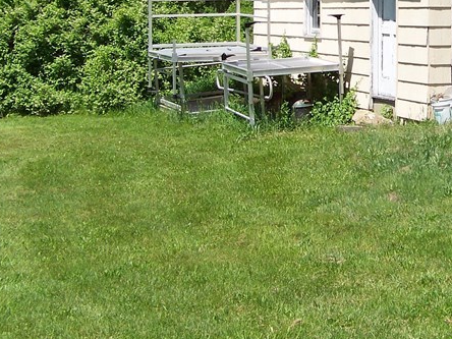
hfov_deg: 22.7
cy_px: 43
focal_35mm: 83
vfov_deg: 17.5
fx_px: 1084
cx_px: 441
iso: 66
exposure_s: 1/1000
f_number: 2.8
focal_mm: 5.85
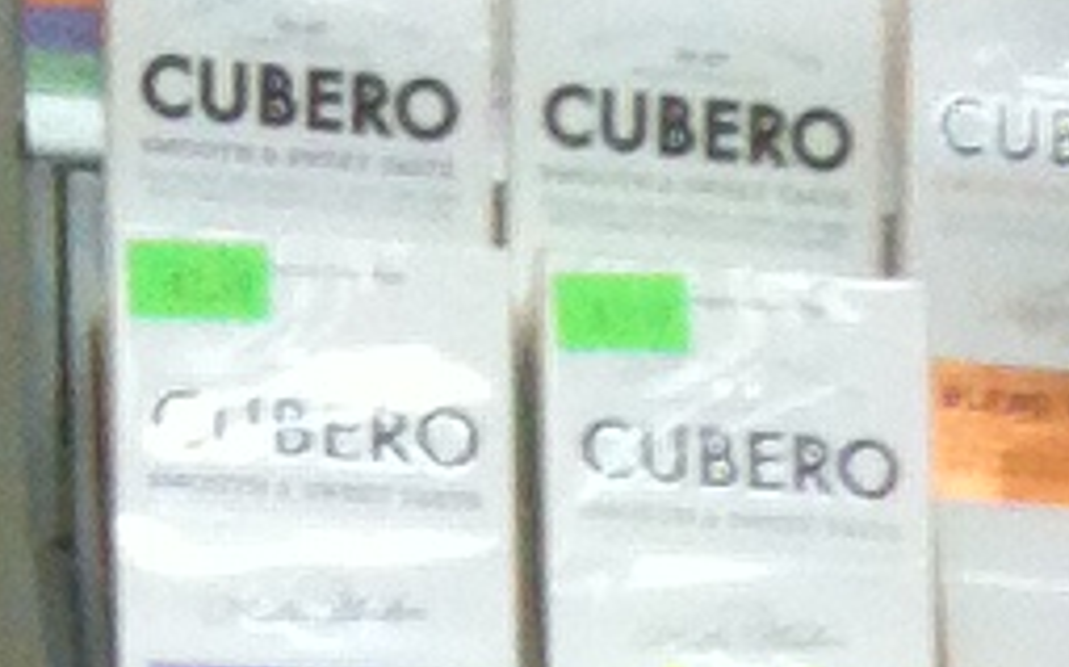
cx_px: 2846
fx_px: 8676
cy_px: 3268
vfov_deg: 3.9
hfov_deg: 6.6
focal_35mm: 298
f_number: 2.8
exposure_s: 1/20
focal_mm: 3.85
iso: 64
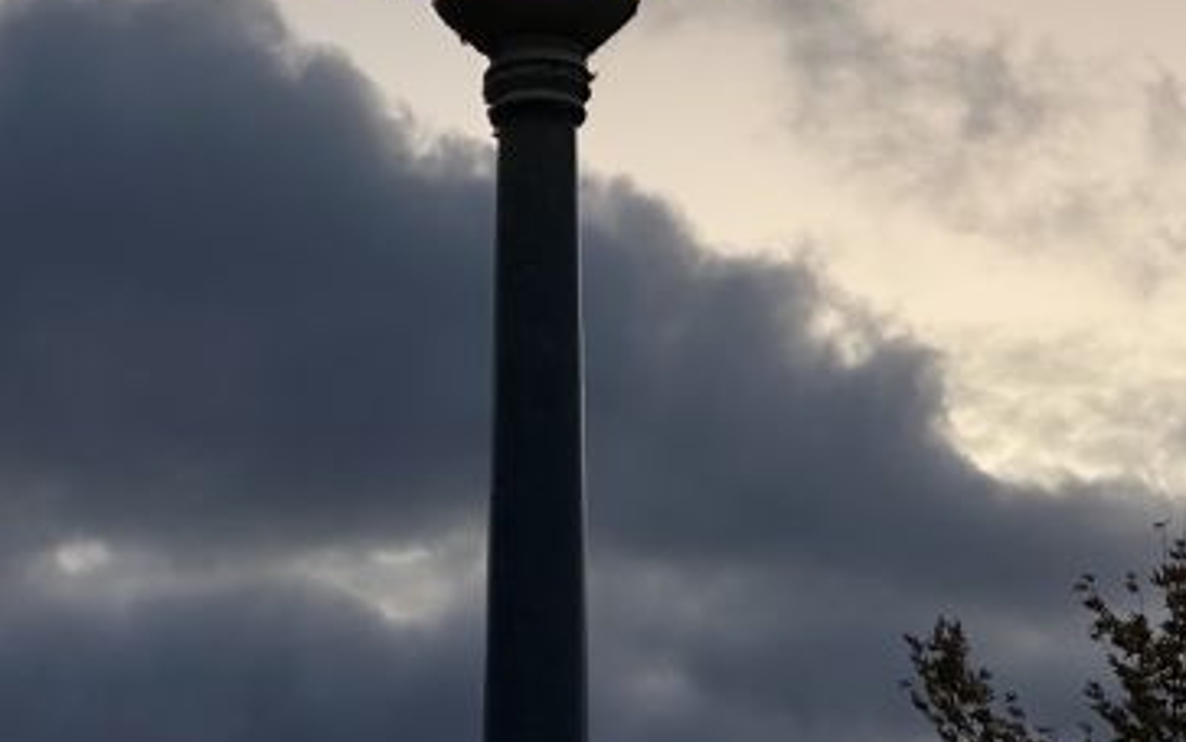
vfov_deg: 9.7
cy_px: 111
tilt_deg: +20.6
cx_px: 921
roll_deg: -2.0
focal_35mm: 135
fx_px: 4364
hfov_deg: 15.4
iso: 160
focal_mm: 9
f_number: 2.8
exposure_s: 1/99
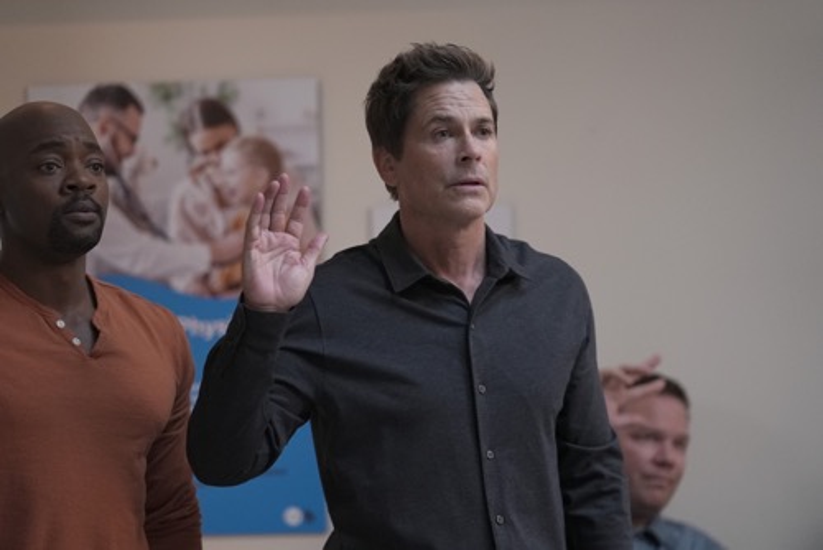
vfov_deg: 11.8
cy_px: 275
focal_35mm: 116
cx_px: 412
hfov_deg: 17.6
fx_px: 2653
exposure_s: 1/200
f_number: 2.8
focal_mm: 116
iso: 6400
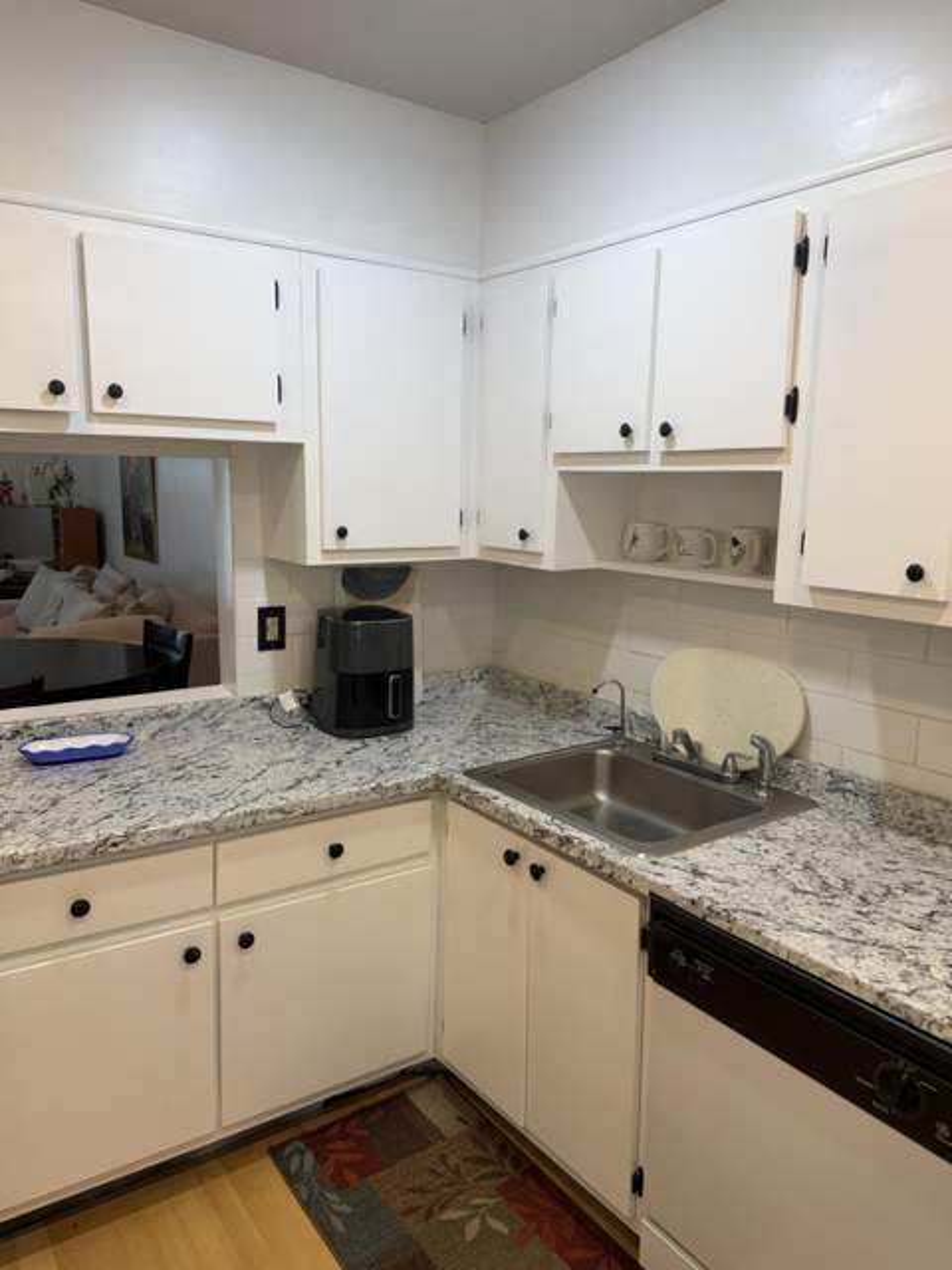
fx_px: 880
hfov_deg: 56.8
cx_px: 476
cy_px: 635
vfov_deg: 71.6
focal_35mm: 24
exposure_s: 1/120
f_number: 1.78
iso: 80
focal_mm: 6.76
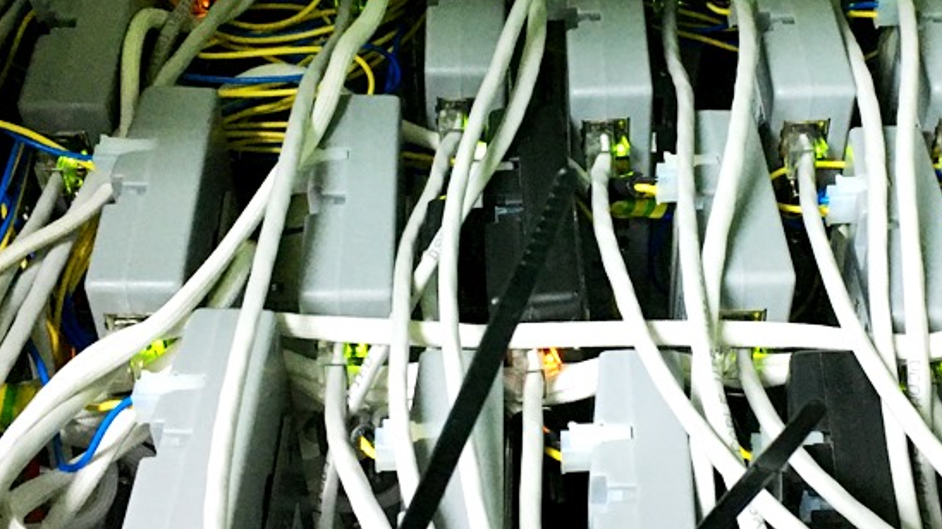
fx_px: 1473
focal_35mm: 59
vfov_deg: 20.3
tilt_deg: -49.9
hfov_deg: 35.2
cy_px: 175
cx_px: 602
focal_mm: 4.15
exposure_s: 1/17
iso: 200
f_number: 2.2
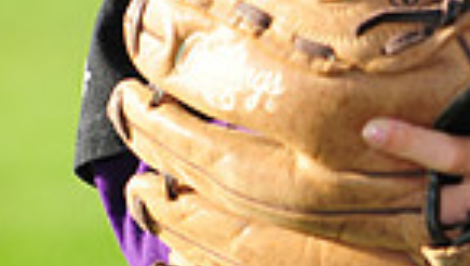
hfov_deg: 3.3
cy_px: -318
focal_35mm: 649
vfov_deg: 1.9
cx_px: 486
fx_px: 8099
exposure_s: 1/400
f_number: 5
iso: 200
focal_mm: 155
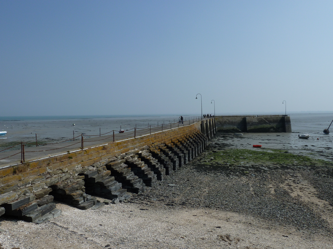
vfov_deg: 48.2
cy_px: 124
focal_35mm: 29
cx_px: 166
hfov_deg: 61.7
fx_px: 279
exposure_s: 1/800
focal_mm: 4.7
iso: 80
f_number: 5.6
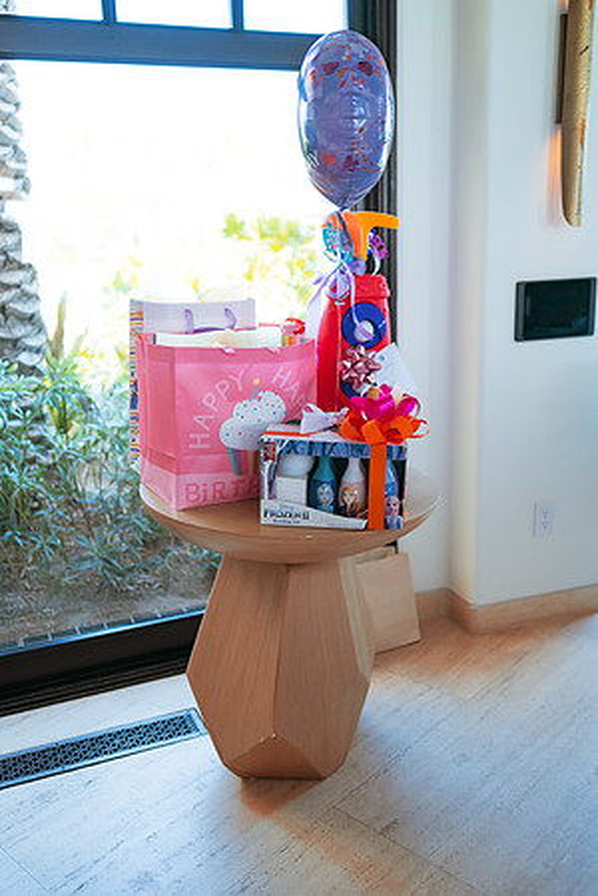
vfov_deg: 54.4
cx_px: 299
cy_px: 448
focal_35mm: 35
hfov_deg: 37.9
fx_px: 872
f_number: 1.8
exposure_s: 1/640
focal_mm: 35
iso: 500
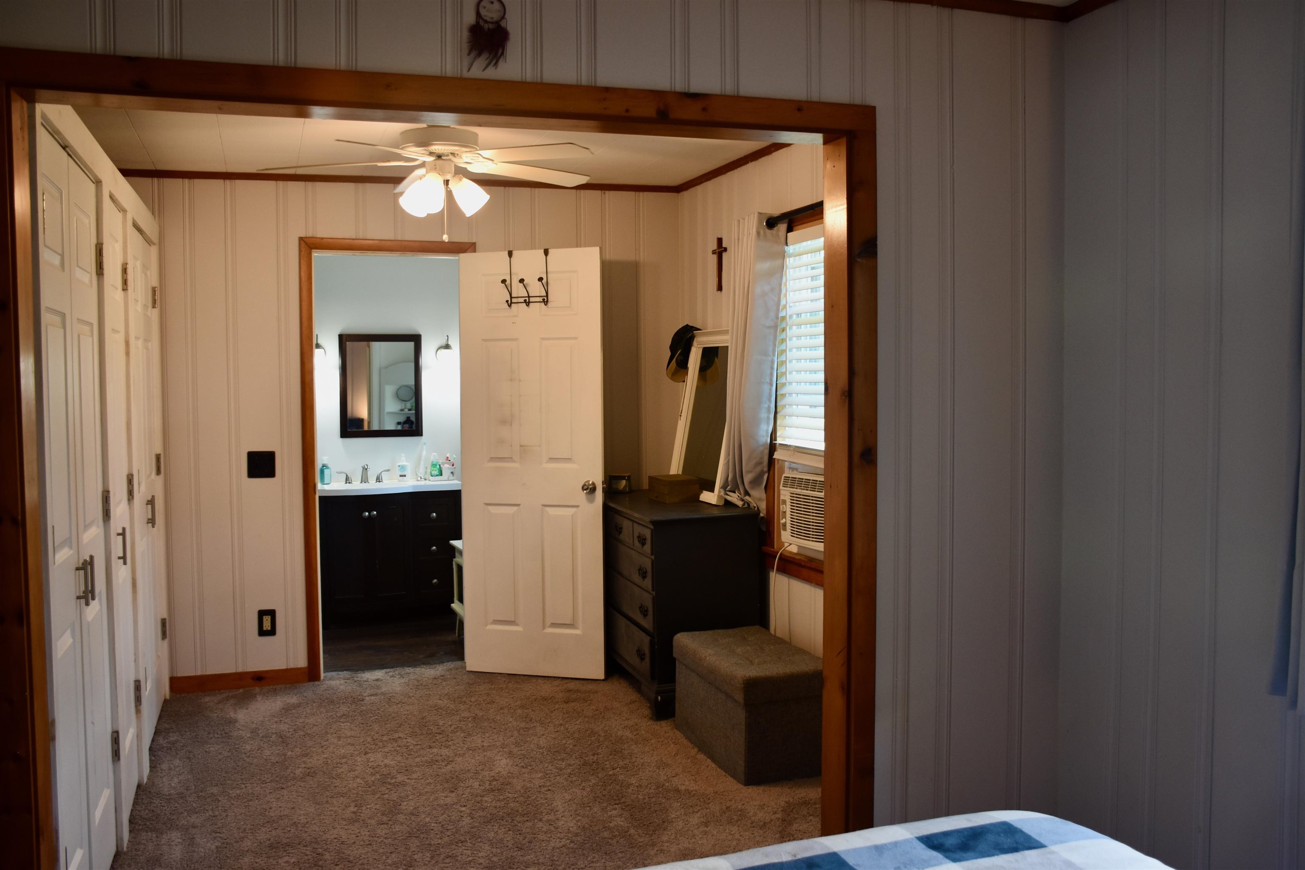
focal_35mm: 30
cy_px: 435
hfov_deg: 61.9
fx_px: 1087
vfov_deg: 43.6
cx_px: 652
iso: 450
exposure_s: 1/60
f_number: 4
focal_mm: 20
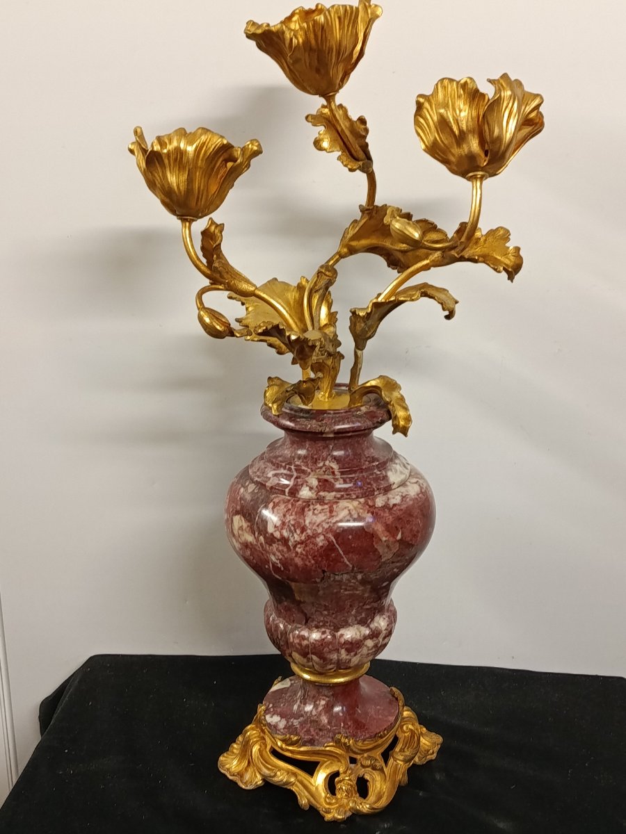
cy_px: 417
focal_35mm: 48
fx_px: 1157
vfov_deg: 39.7
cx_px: 313
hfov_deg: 30.3
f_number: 1.7
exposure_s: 1/50
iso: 1027
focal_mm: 5.24
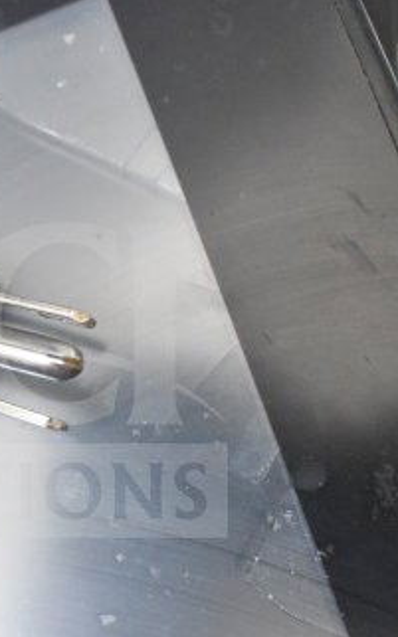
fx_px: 1007
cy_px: 381
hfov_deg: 21.6
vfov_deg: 35.0
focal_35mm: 58
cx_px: 4
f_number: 6.3
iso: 6400
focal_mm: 20
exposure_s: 1/160
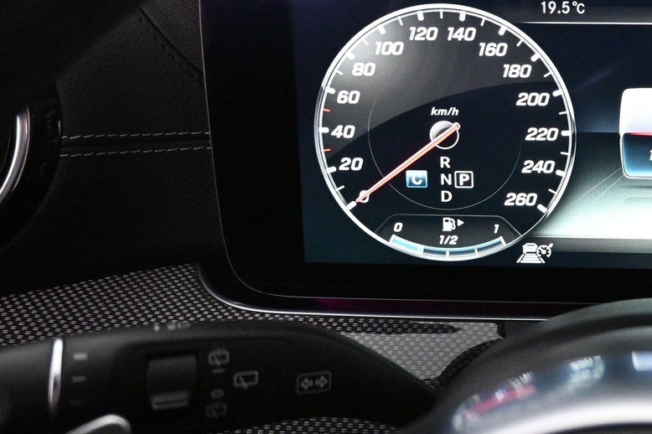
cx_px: 639
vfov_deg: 26.2
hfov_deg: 36.1
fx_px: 905
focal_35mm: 50
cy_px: 59
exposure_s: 1/80
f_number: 3.5
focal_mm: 16
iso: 4000
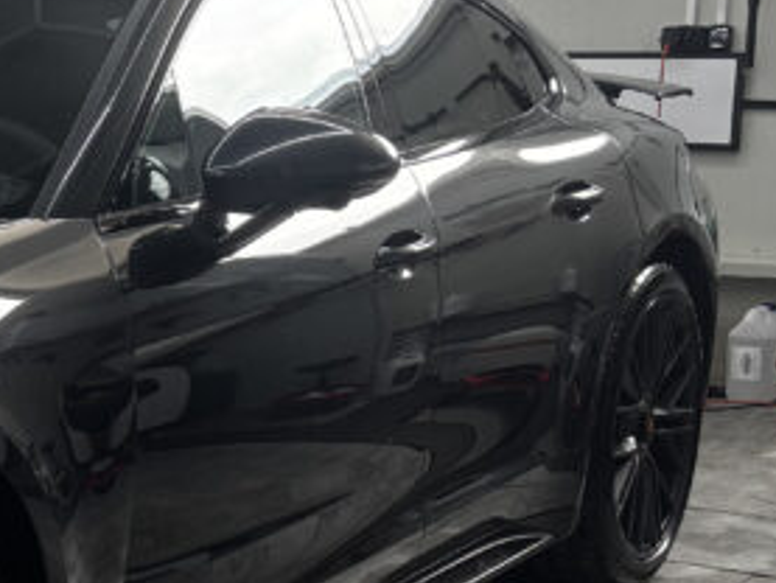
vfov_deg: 15.4
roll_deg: +0.3
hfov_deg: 18.0
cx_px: -415
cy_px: 381
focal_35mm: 96
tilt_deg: -10.0
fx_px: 2153
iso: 100
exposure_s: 1/100
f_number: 1.6
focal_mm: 5.96
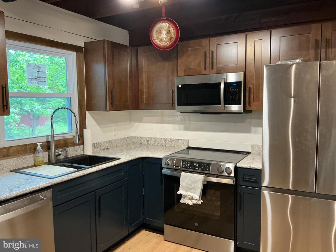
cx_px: 168
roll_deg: +1.5
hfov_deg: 61.7
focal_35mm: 29
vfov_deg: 48.2
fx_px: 281
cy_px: 126
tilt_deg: -4.2
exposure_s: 1/60
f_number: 1.8
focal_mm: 3
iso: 250
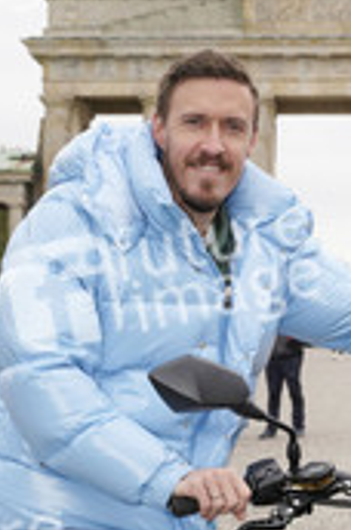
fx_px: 1571
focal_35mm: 107
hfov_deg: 12.7
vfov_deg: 18.9
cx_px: 252
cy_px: 434
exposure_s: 1/250
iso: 500
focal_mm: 46
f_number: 8
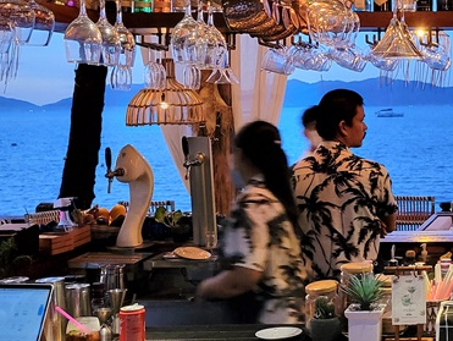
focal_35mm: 70
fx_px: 917
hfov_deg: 25.0
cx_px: 542
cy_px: 97
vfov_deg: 20.9
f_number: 1.8
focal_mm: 5.4
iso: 500
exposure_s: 1/25
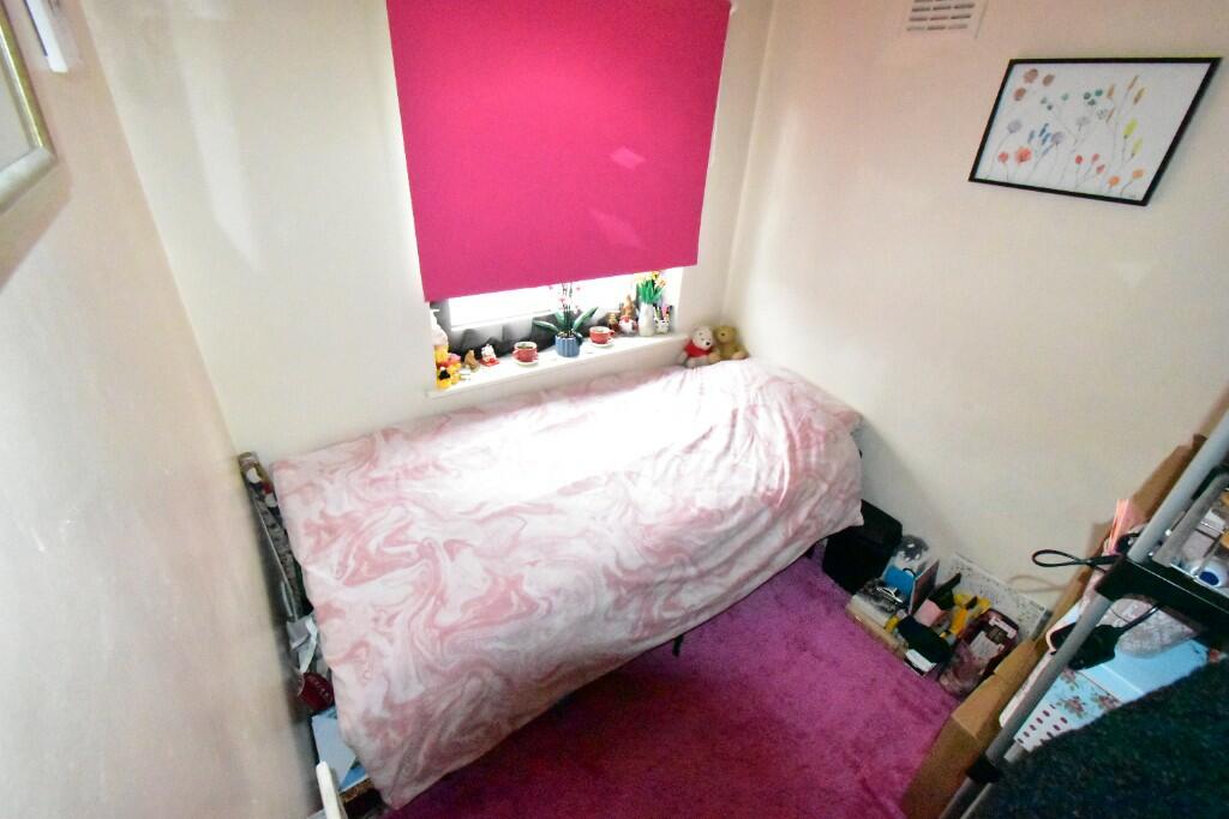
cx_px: 614
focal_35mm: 15
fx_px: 512
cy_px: 410
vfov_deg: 77.3
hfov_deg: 100.4
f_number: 11
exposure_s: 1/200
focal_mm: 10
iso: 25600
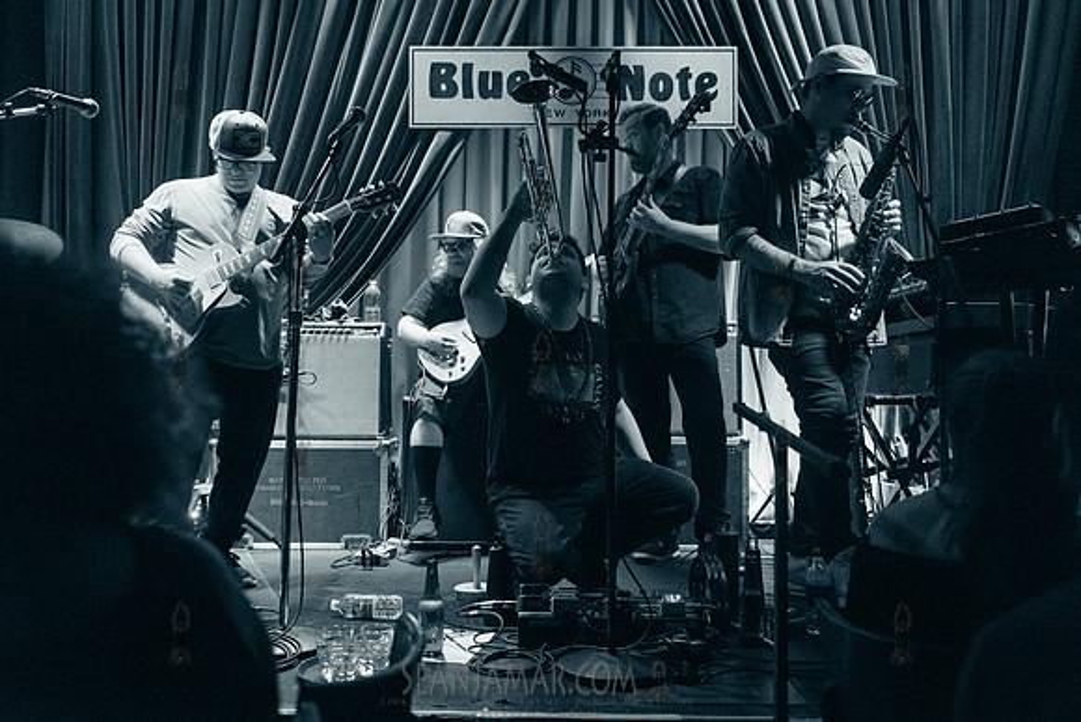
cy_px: 361
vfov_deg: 42.6
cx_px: 540
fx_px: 925
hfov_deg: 60.6
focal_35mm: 31
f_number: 2.8
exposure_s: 1/250
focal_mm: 28
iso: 4000
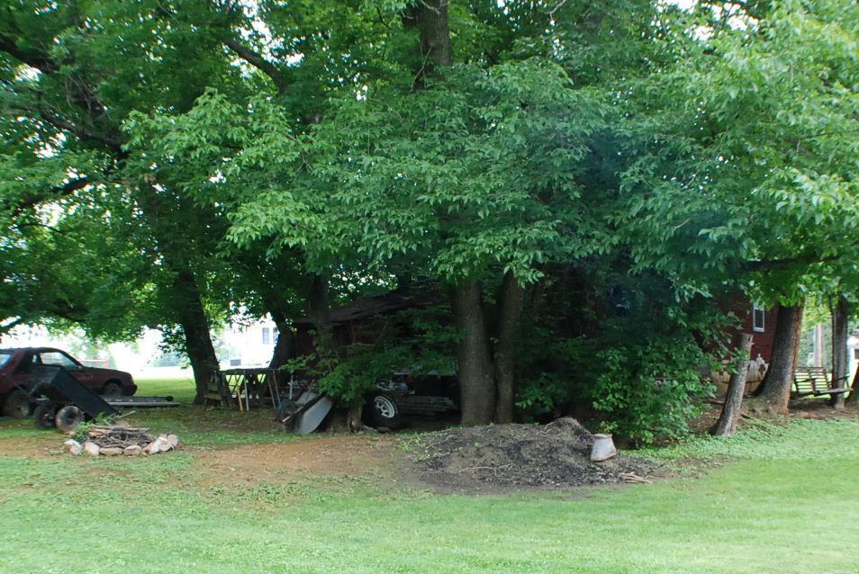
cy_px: 395
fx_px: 1600
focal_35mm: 67
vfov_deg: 20.3
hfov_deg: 30.0
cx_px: 497
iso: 1000
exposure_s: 1/160
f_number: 6.3
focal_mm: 22
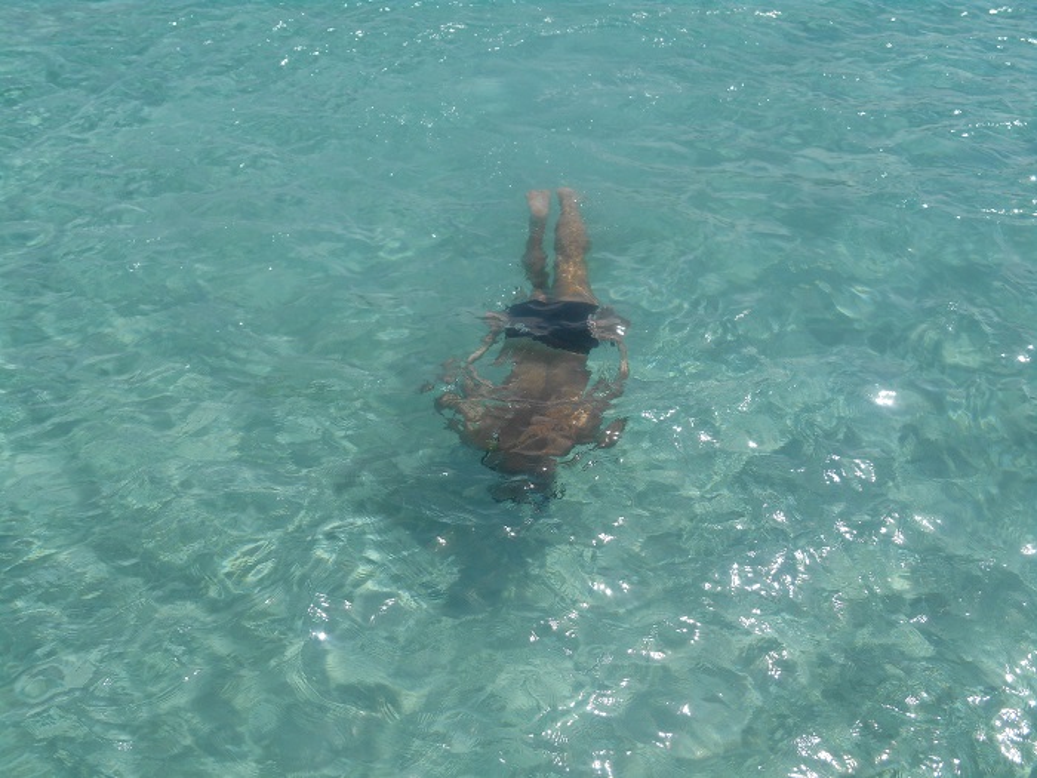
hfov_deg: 36.2
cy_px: 389
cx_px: 518
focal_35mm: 53
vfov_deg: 27.5
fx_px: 1588
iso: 80
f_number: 4.2
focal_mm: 9.5
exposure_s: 1/1250
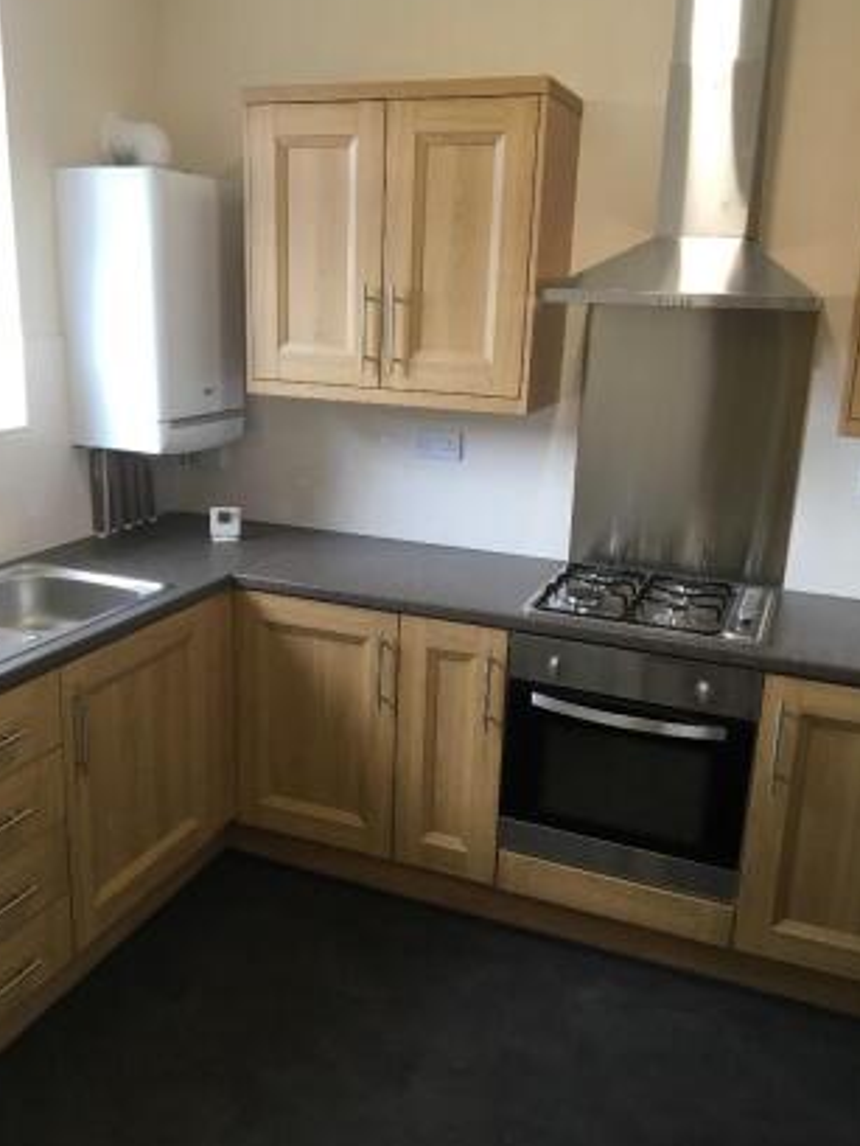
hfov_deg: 45.5
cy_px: 567
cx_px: 415
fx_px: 1026
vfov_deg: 58.3
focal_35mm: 31
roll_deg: -2.1
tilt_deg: -15.3
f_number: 2.2
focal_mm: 4.15
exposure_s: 1/33
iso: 50
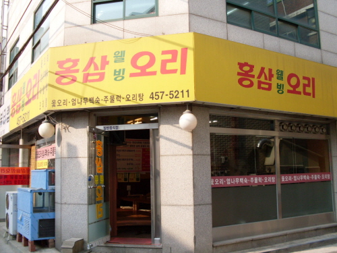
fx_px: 370
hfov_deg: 49.0
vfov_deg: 37.7
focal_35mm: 38
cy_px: 126
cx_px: 168
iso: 80
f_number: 2.8
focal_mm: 6.3
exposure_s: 1/350
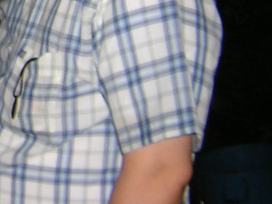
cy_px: -71
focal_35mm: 122
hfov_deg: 15.1
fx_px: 959
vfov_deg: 11.8
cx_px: -116
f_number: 2.6
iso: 108
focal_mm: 4.7
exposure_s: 1/60.1
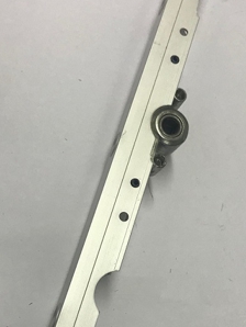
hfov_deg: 29.1
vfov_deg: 37.7
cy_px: 222
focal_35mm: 50
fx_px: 473
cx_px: 125
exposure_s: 1/33
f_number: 1.8
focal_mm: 3.99
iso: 25
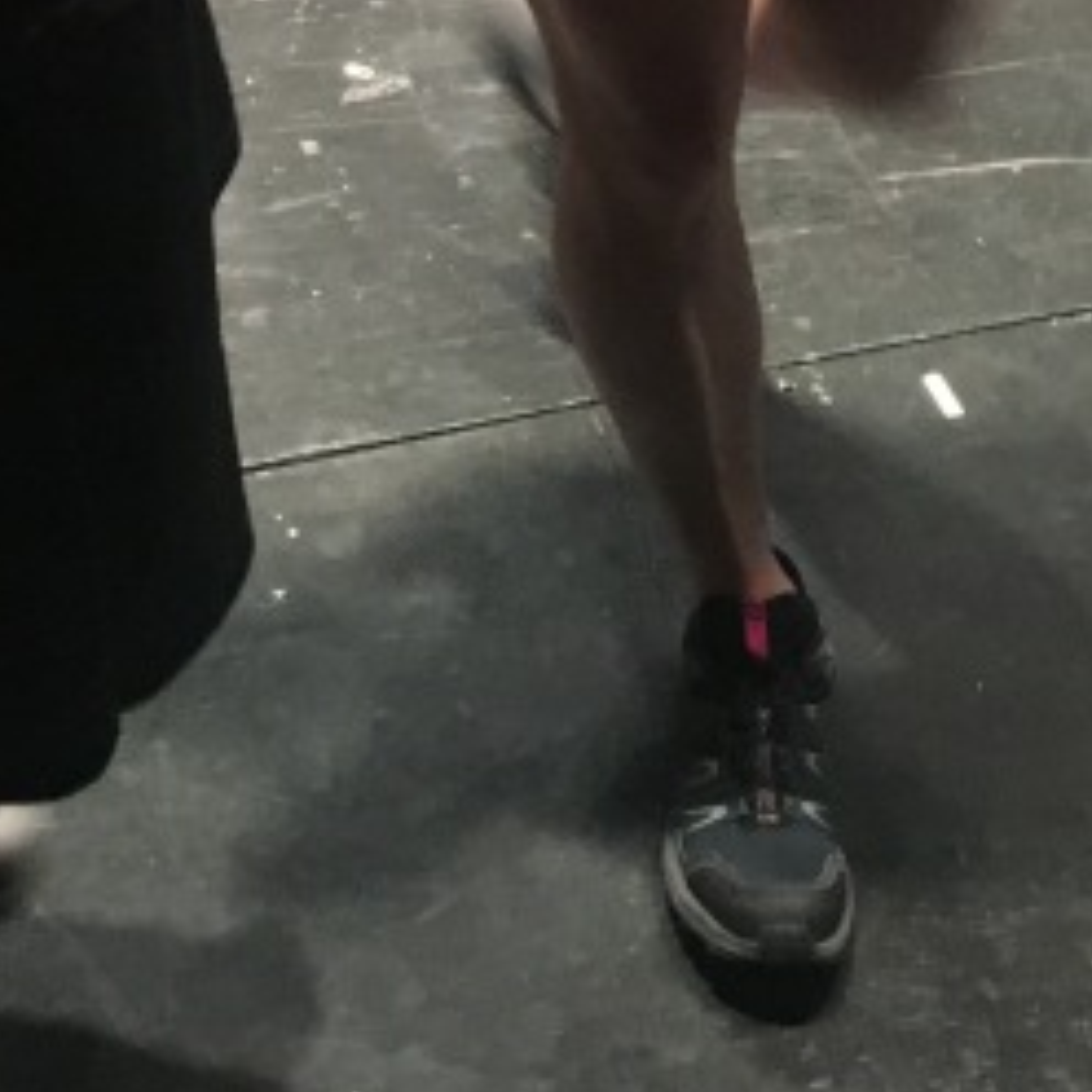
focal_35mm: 88
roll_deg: +4.4
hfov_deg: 19.6
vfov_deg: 17.0
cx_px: 317
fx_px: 3141
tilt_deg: -19.2
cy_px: -738
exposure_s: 1/15
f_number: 2.2
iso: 200
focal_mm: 4.15
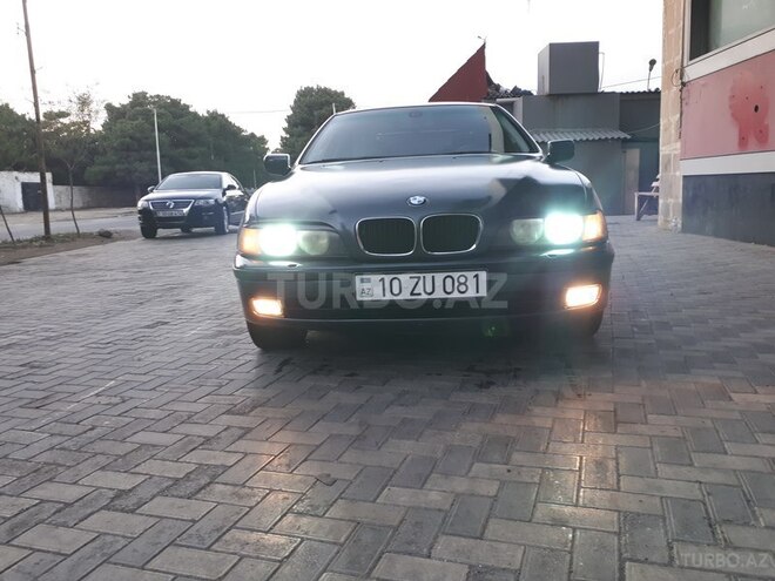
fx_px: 604
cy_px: 290
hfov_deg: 65.3
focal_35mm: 27
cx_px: 388
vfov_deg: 51.4
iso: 80
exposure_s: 1/33
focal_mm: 3.6
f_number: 1.9
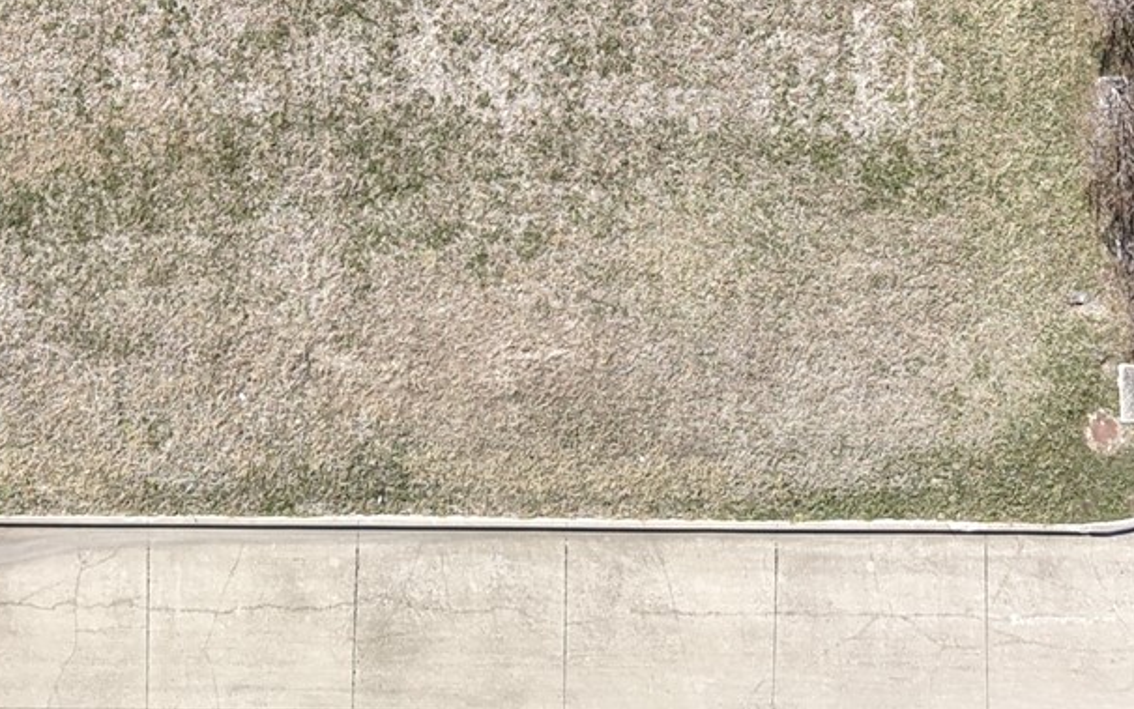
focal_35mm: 86
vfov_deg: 13.2
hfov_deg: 24.0
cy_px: -696
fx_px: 2658
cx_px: 453
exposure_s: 1/1600
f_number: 1.8
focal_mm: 8.67
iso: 120
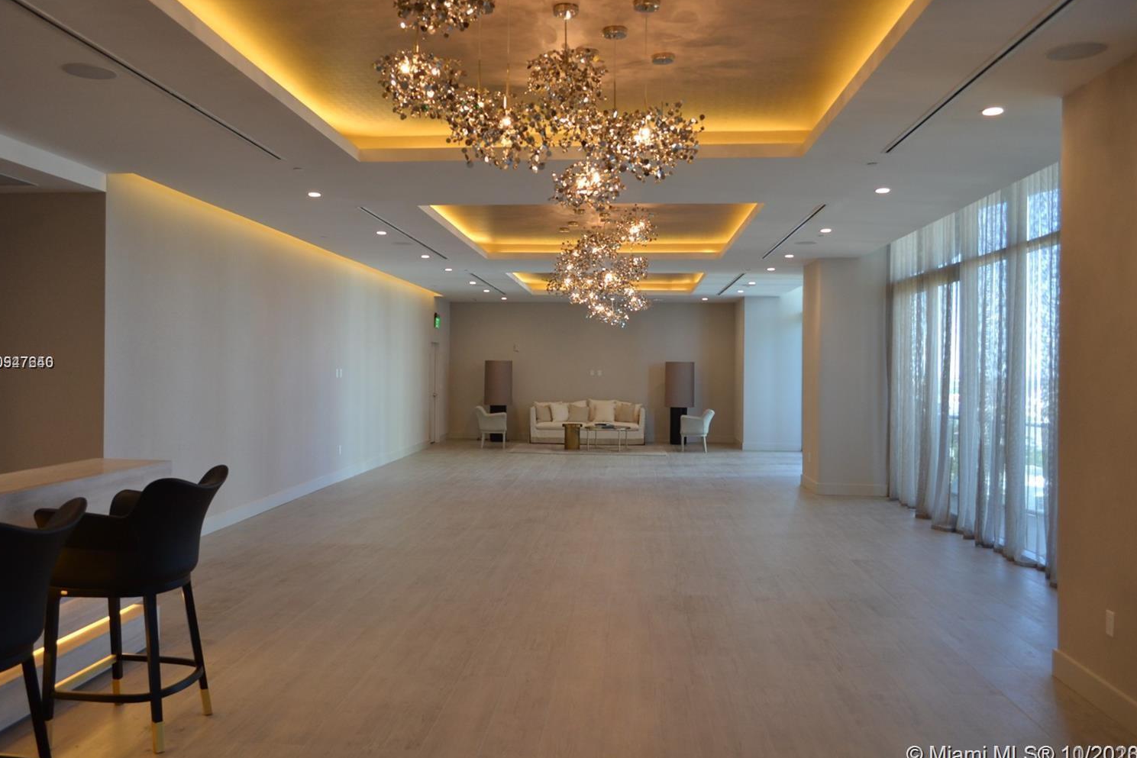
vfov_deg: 45.0
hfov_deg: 63.6
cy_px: 363
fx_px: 916
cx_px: 544
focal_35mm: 29
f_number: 3.5
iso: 400
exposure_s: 1/50
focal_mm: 18
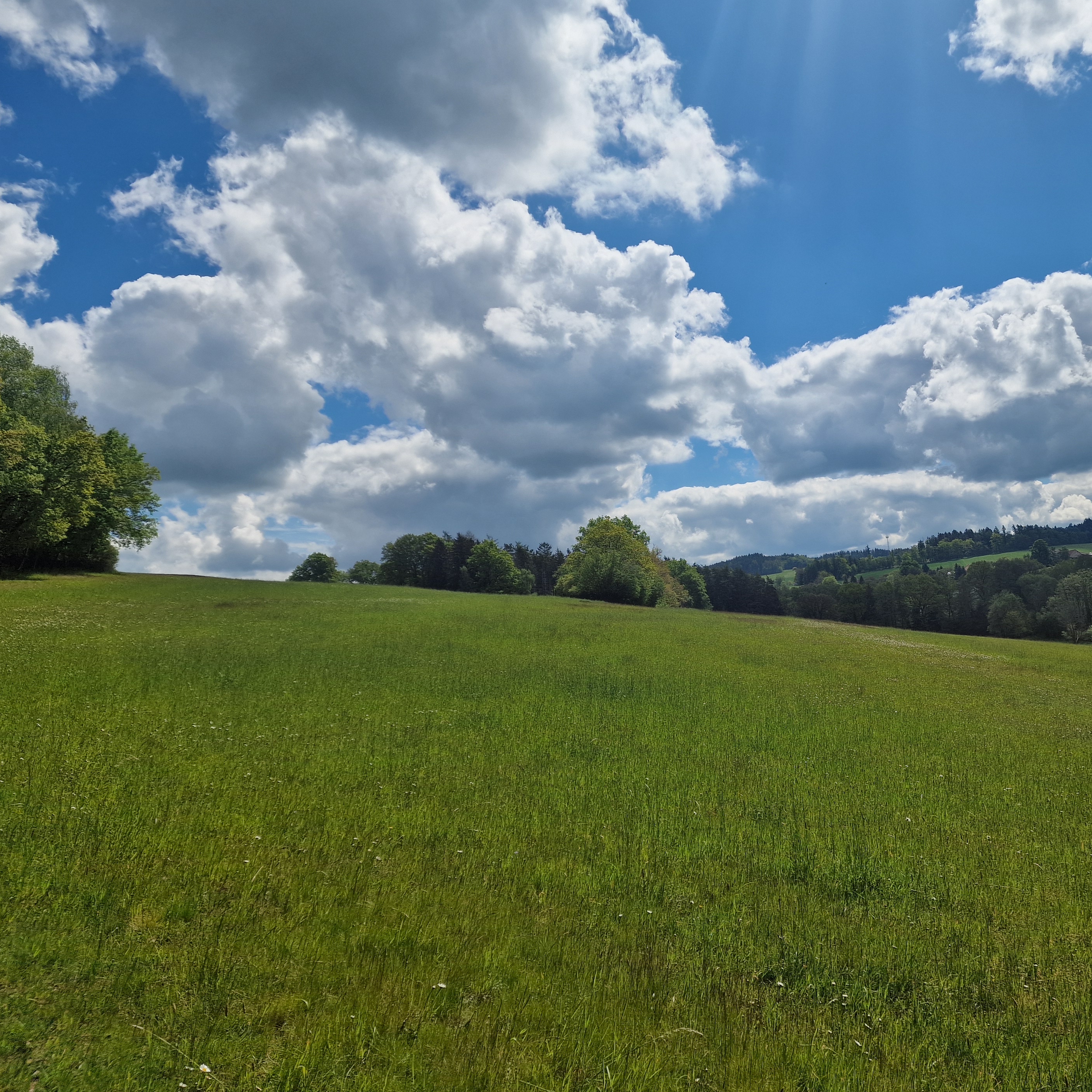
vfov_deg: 55.6
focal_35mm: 29
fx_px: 1035
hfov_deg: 54.8
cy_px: 528
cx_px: 703
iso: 50
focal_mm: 6.4
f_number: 1.8
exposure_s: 1/4208
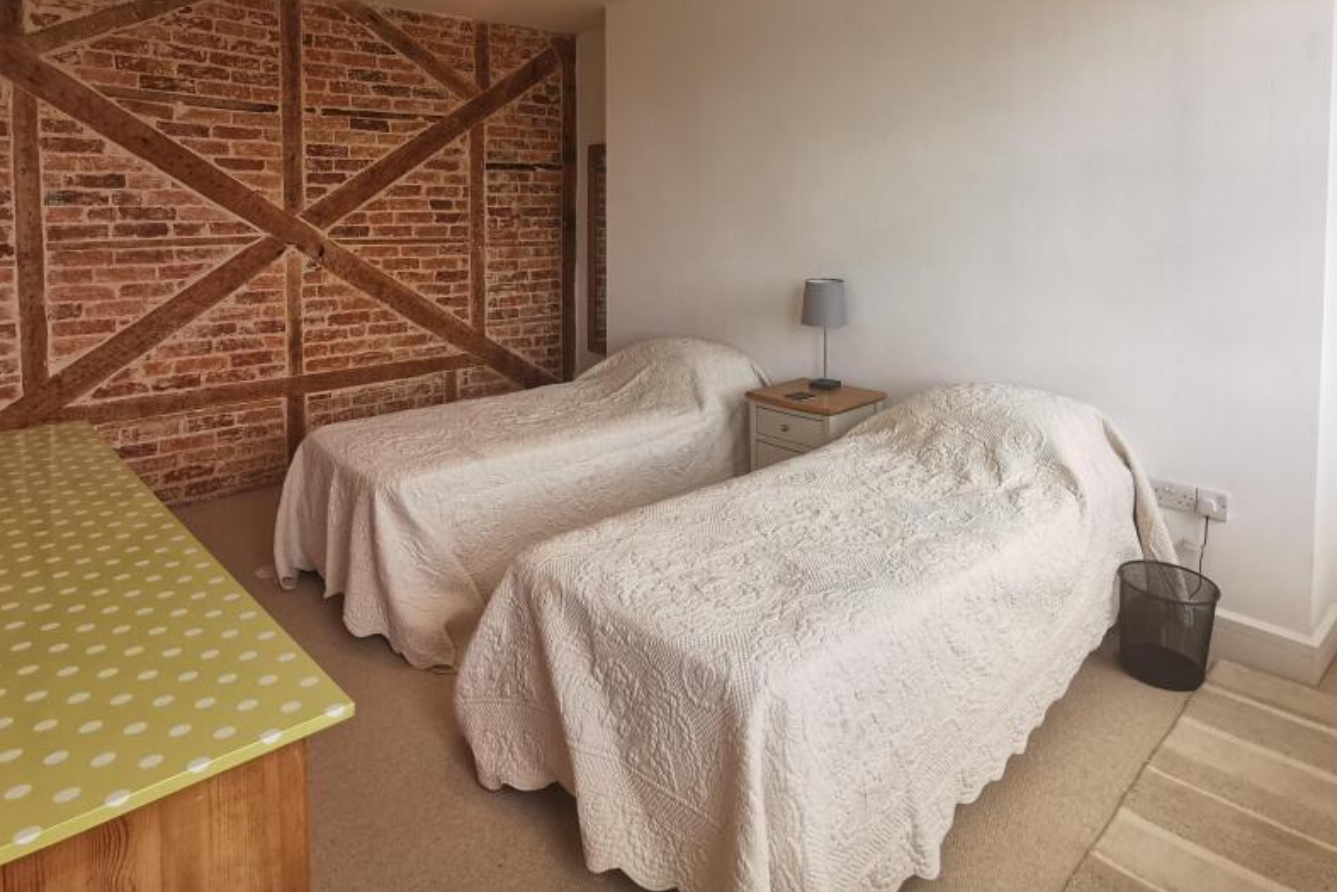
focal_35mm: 23
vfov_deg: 53.3
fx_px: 854
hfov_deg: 76.1
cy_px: 255
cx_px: 681
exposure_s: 1/50
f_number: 2.2
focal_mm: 2.26
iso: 160
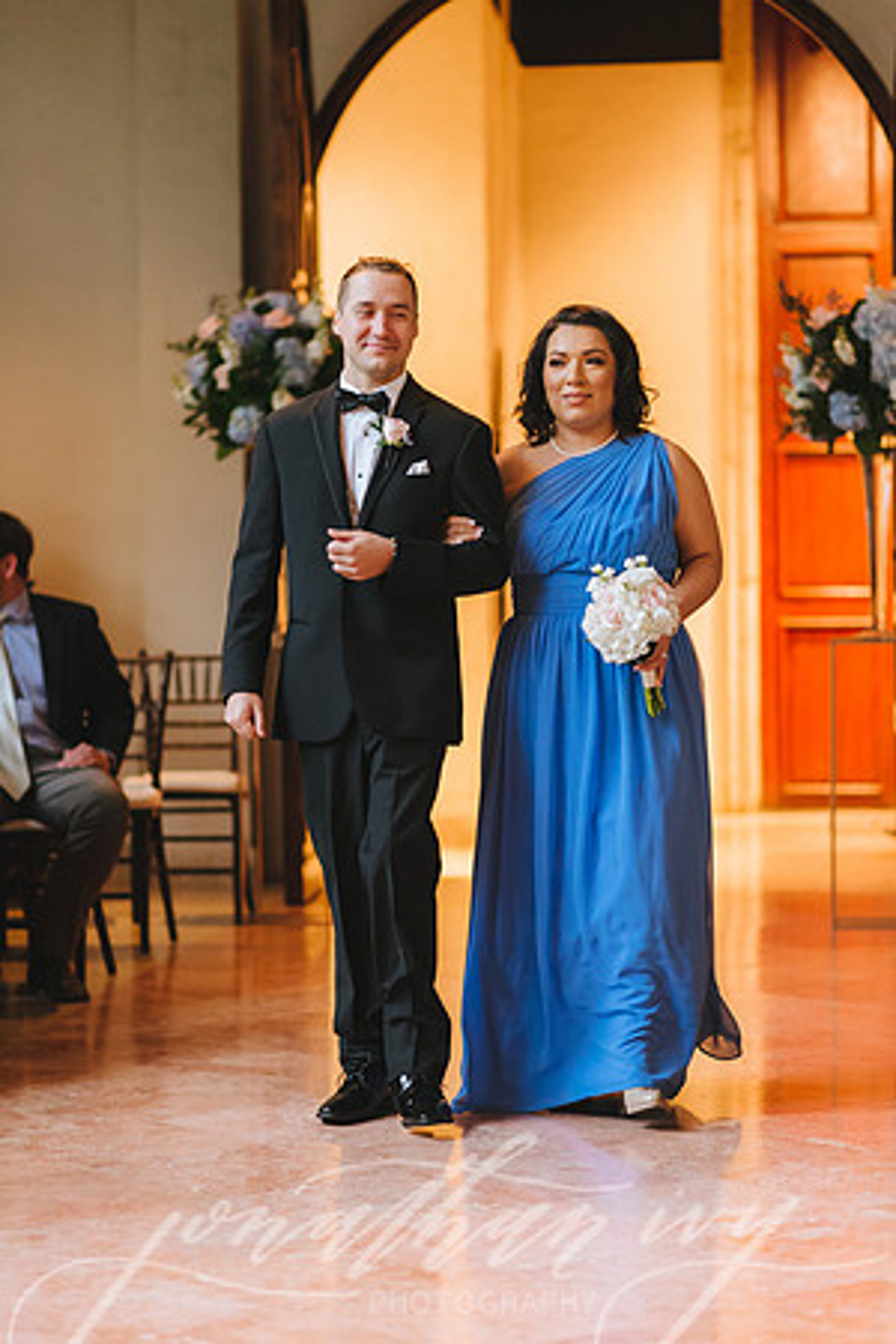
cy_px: 672
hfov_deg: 16.1
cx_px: 448
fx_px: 3173
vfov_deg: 23.9
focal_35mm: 85
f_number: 2
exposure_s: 1/200
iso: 2500
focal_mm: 85
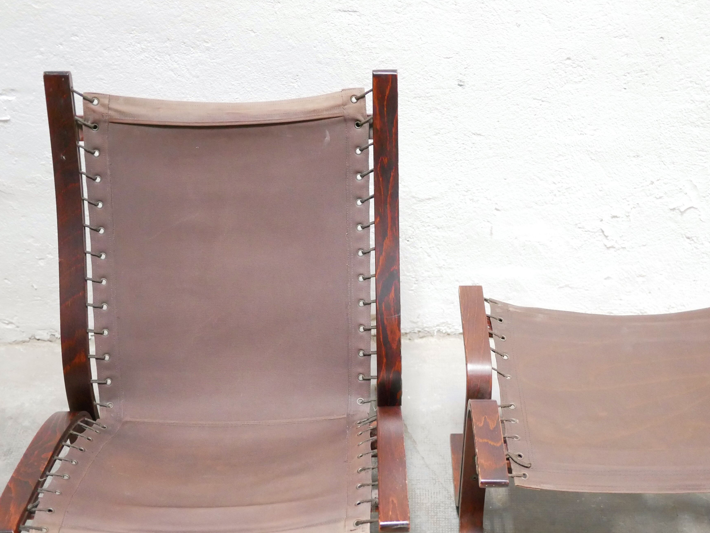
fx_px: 1087
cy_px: 342
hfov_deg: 36.0
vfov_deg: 27.4
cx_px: 429
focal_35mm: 53
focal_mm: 20
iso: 3200
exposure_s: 1/60
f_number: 1.7
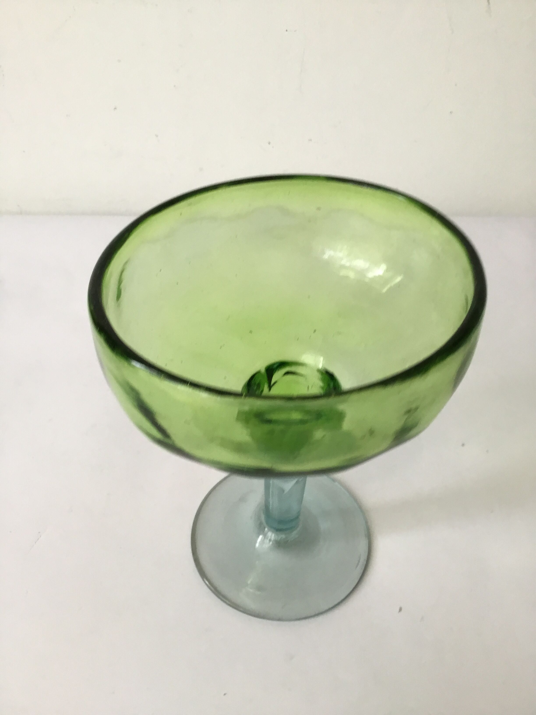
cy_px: 358
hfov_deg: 45.4
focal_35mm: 31
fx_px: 640
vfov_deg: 58.4
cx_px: 268
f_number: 2.4
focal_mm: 3.3
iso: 32
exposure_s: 1/33
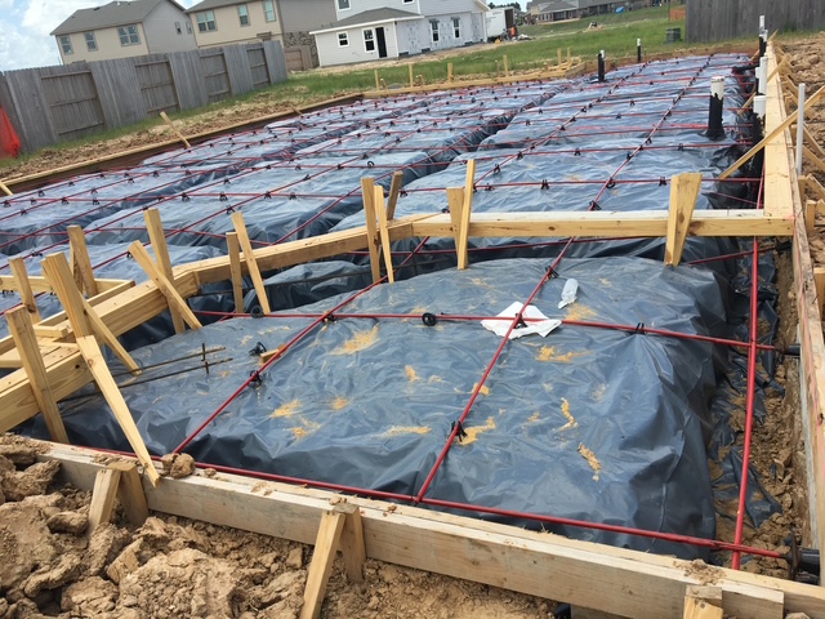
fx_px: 691
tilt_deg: -21.1
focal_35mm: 29
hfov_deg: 61.7
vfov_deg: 48.2
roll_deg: +8.0
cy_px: 310
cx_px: 412
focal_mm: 4.15
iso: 25
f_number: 2.2
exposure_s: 1/927
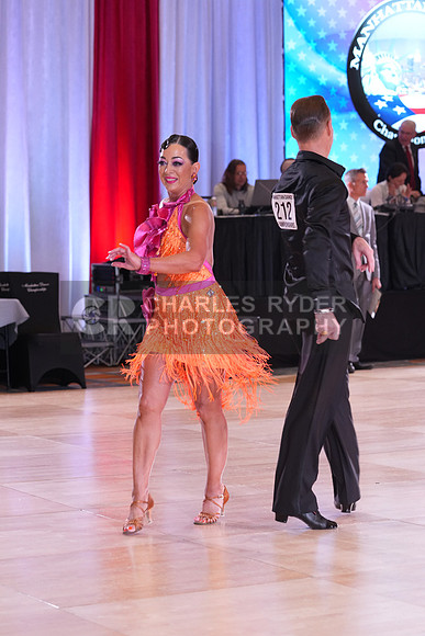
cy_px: 318
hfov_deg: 13.7
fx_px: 1770
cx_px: 212
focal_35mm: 100
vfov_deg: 20.4
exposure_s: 1/200
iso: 2000
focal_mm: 100
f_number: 4.5
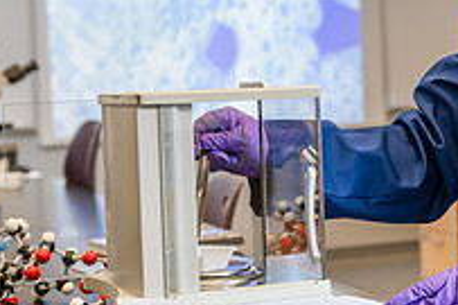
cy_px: 73
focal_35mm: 100
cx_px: 377
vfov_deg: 13.6
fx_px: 1271
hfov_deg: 20.2
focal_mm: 35
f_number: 3.2
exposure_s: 1/125
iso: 1000
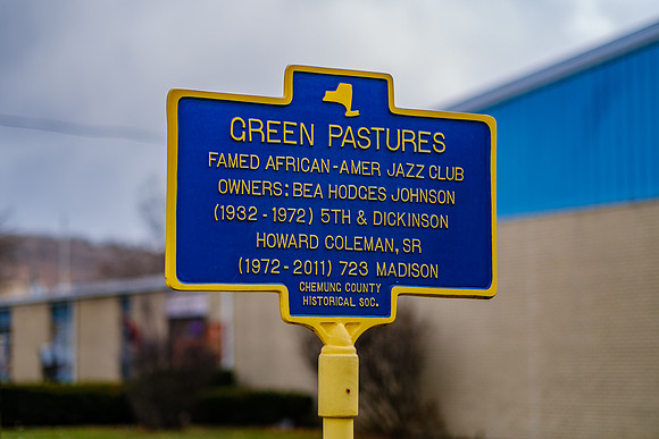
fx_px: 1712
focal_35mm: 94
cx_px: 325
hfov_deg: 21.8
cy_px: 210
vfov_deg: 14.6
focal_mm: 56
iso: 160
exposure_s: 1/4400
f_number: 1.4
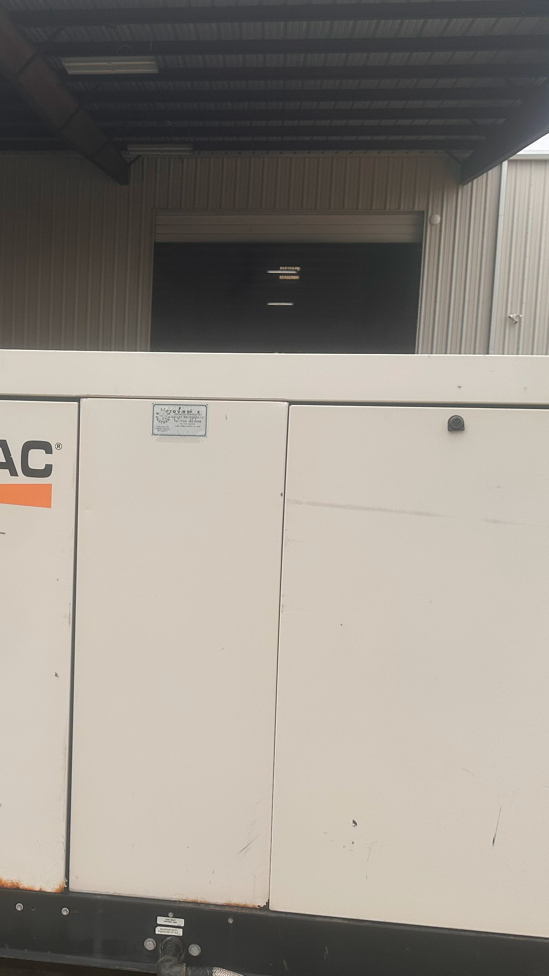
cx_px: 102
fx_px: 1035
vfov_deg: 50.4
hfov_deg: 29.0
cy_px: 520
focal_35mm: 40
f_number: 1.78
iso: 80
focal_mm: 6.86
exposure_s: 1/2732
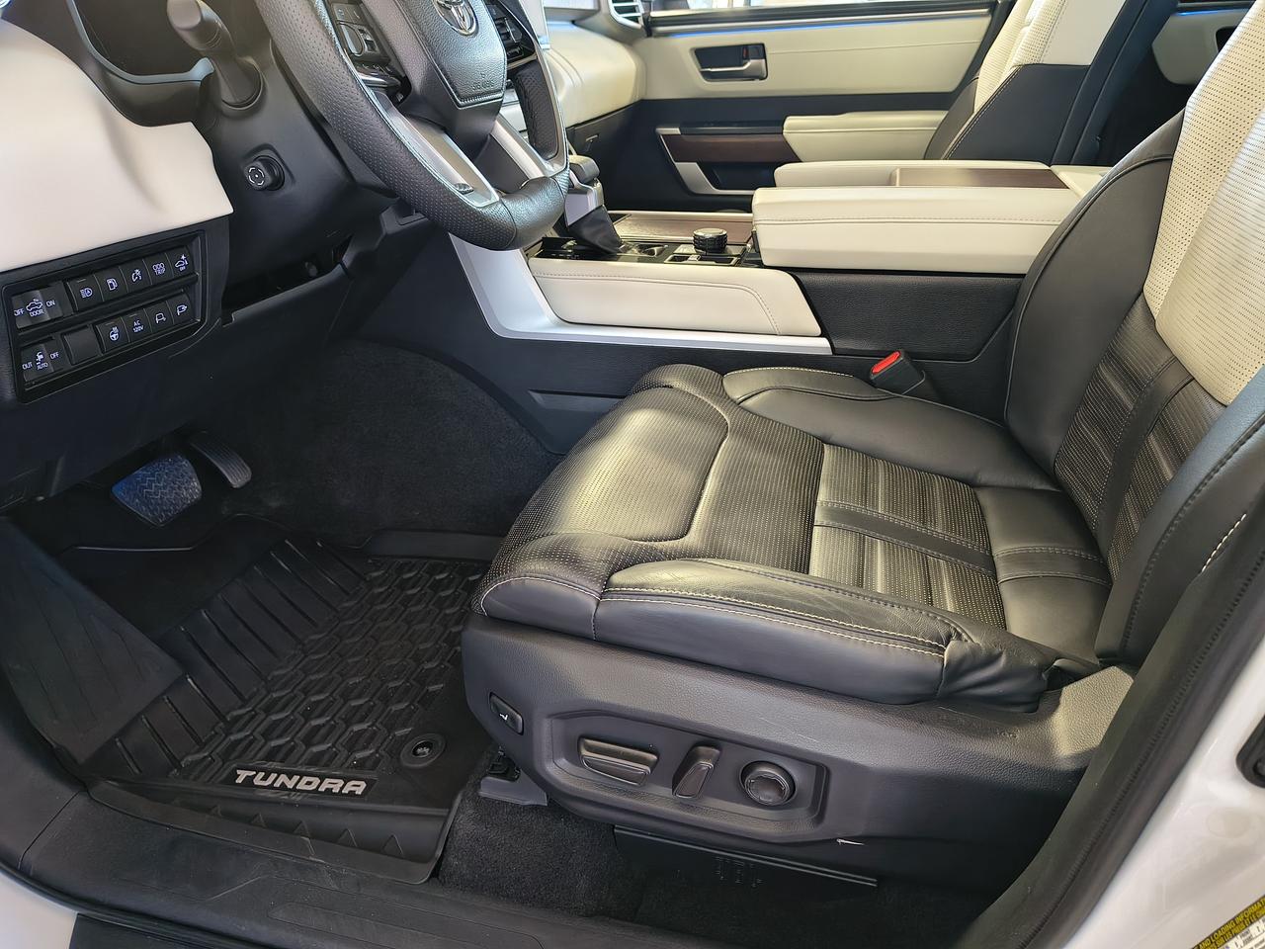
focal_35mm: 24
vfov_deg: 56.8
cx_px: 632
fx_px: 877
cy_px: 474
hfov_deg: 71.6
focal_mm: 5.56
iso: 1119
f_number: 1.8
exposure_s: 1/60
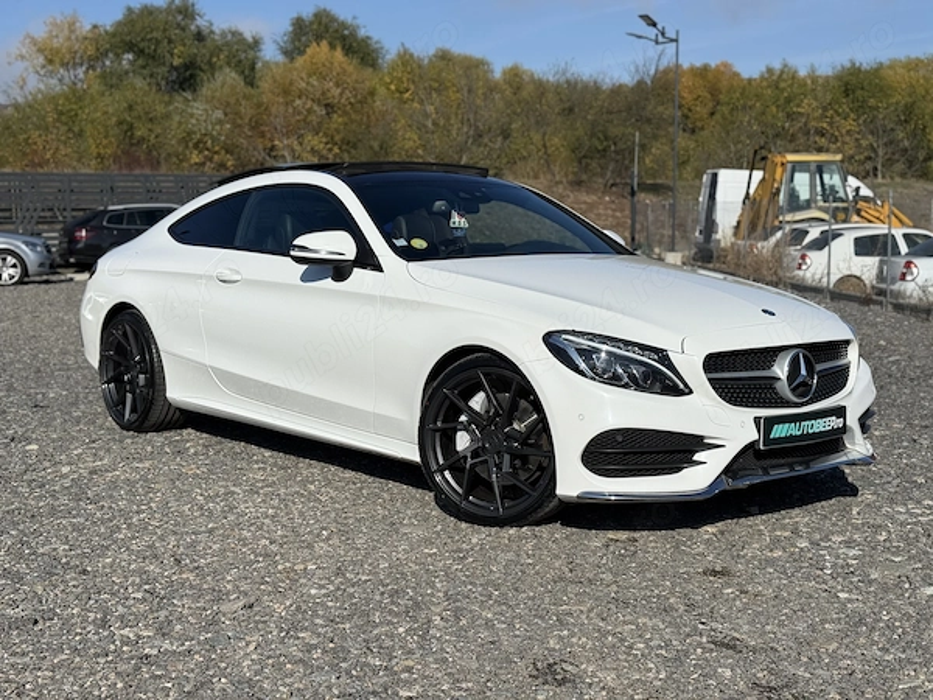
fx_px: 1294
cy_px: 350
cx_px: 466
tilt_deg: -6.5
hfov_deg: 39.7
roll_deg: +1.0
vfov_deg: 30.3
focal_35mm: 48
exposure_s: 1/11364
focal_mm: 6.76
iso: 50
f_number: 1.78
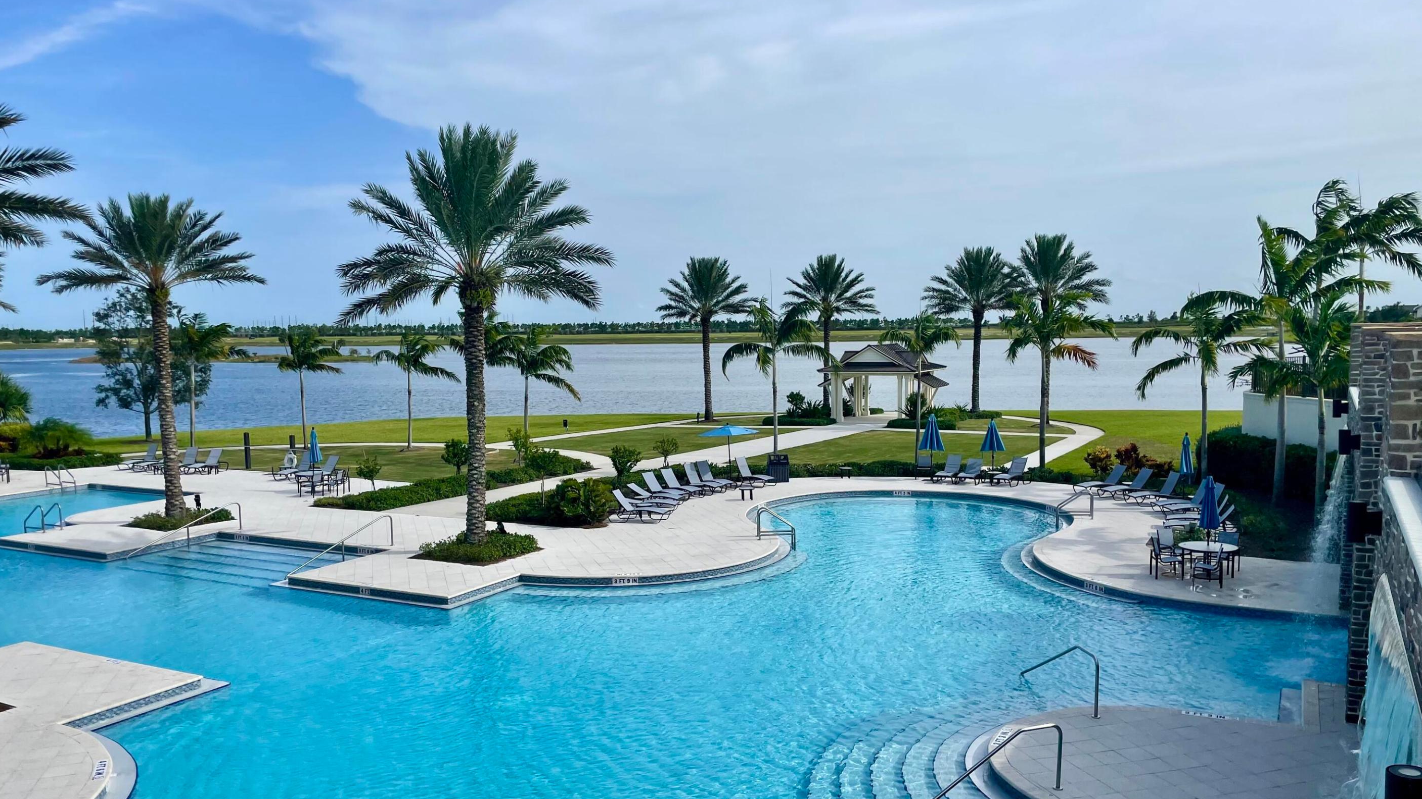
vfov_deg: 40.1
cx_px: 700
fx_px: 1093
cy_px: 459
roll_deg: +0.8
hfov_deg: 66.1
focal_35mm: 29
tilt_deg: -6.4
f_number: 1.6
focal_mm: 4.2
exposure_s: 1/4651
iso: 32
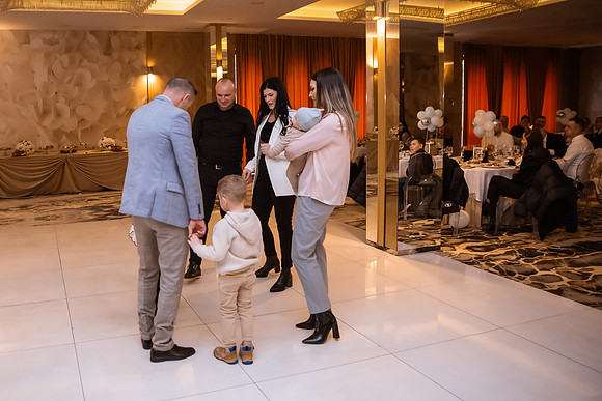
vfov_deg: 42.4
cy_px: 177
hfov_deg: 59.5
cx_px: 220
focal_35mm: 31
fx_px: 517
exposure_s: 1/125
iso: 1250
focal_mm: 24
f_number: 2.8
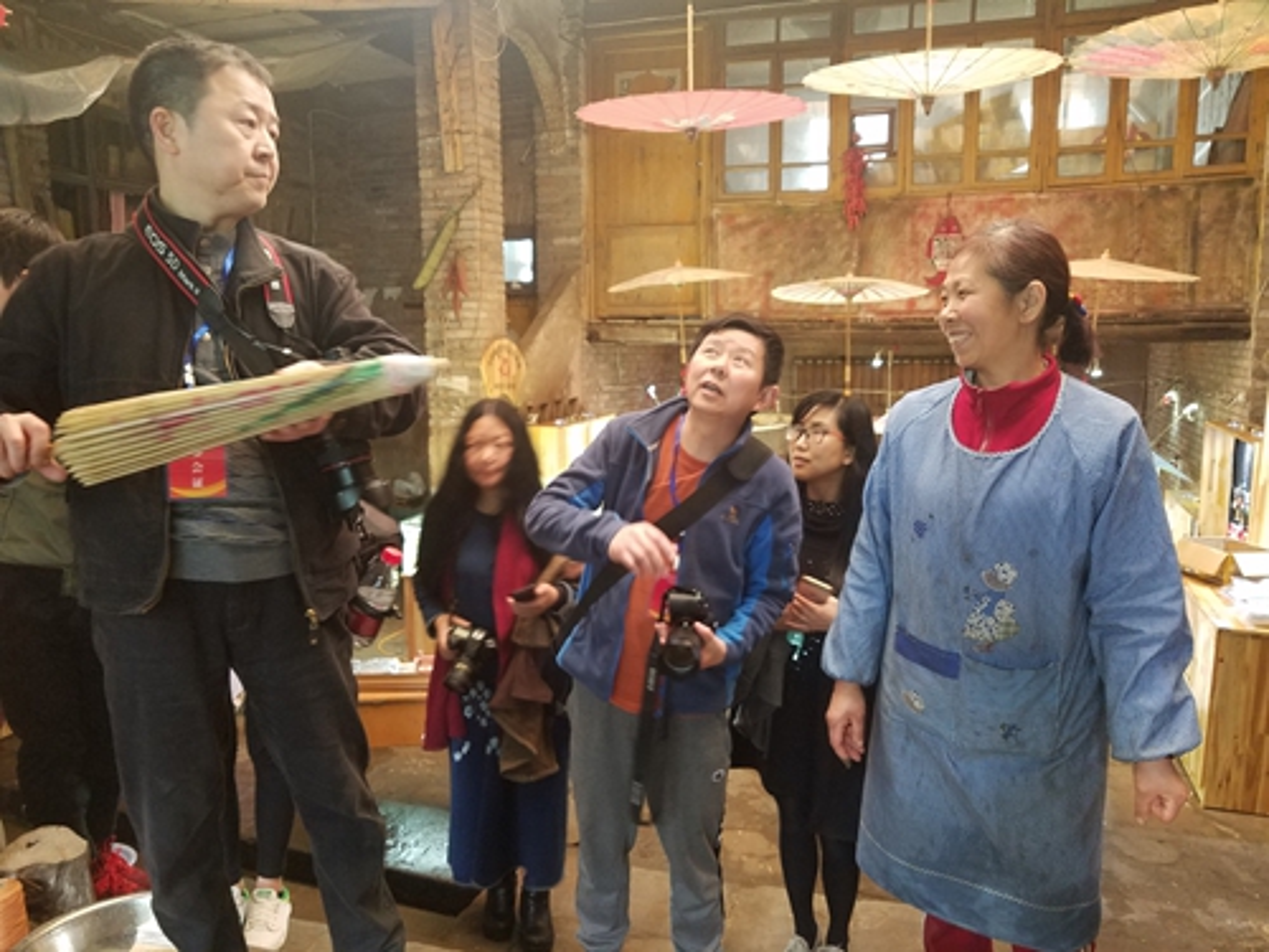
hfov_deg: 67.3
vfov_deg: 53.1
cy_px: 476
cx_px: 634
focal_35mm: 26
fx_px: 953
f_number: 1.7
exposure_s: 1/12
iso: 200
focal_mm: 4.2
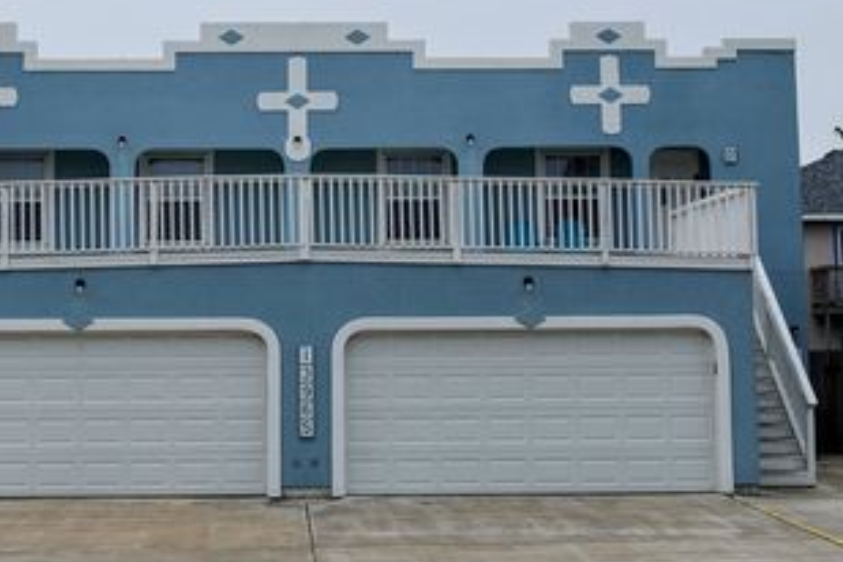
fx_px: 1288
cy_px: 151
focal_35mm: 55
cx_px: 311
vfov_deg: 24.4
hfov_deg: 36.0
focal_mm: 34
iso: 100
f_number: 6.3
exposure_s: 1/200
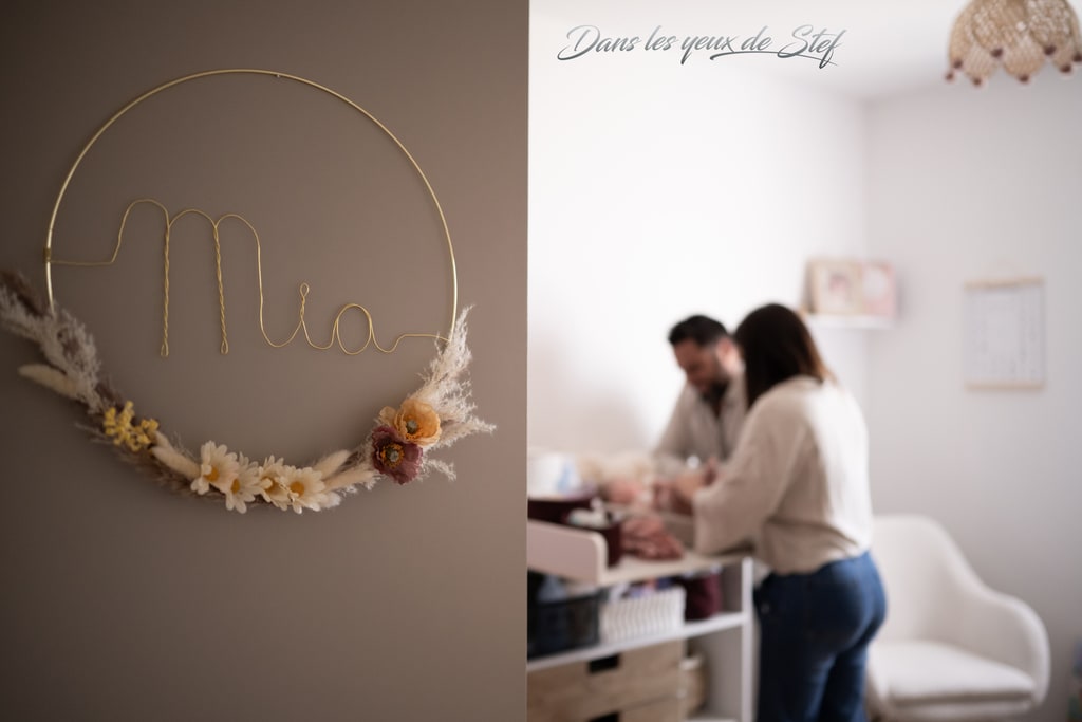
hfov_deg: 54.4
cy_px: 361
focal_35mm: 35
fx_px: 1052
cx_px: 541
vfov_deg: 37.9
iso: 640
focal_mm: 35
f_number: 1.8
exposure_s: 1/400
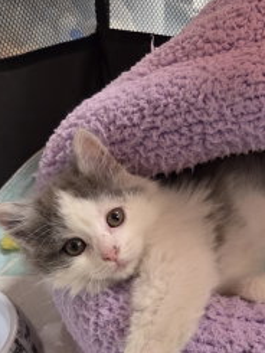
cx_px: 213
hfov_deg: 30.1
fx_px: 479
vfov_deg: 39.3
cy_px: 266
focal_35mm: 47
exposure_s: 1/120
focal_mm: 5.4
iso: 1000
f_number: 1.8
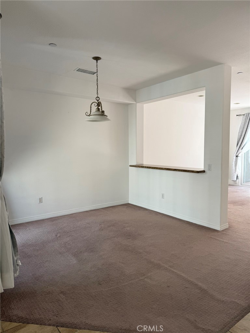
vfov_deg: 71.6
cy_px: 166
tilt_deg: +0.0
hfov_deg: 56.8
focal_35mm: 24
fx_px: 231
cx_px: 125
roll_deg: +0.7
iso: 64
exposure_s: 1/156
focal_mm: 6.76
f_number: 1.78
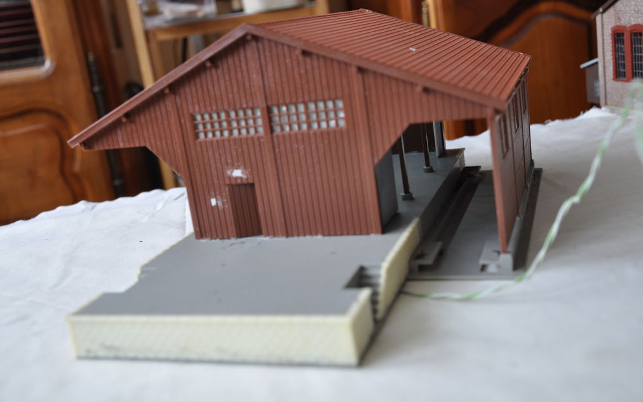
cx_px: 322
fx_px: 753
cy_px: 189
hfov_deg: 46.2
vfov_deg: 29.8
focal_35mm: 43
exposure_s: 1/30
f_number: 5.6
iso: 360
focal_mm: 28
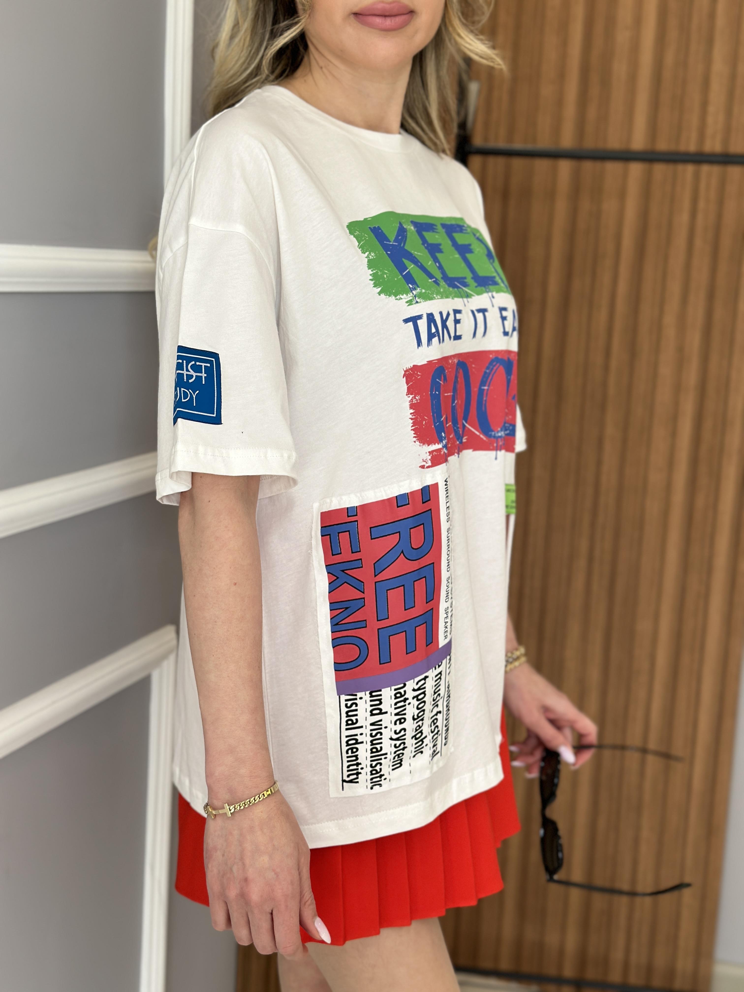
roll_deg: -3.6
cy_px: 496
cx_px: 372
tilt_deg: -10.9
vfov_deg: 39.7
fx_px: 1376
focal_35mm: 48
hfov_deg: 30.3
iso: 80
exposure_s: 1/251
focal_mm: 6.86
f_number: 1.78
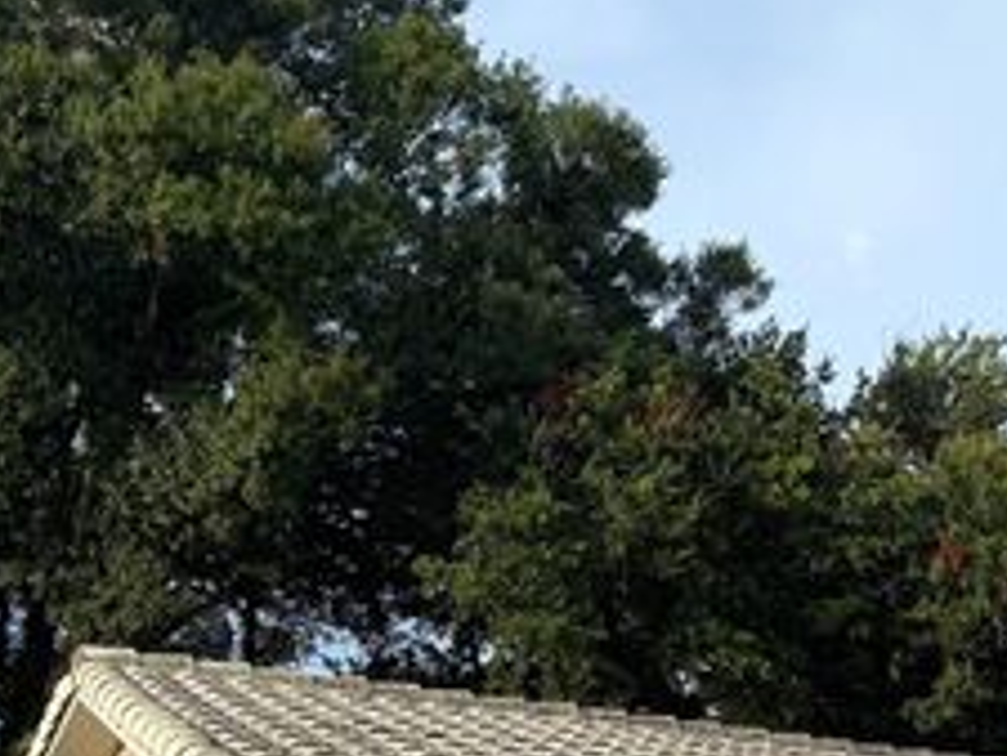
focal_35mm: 71
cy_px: 740
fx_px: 2067
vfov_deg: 20.2
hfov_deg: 26.0
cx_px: 998
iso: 80
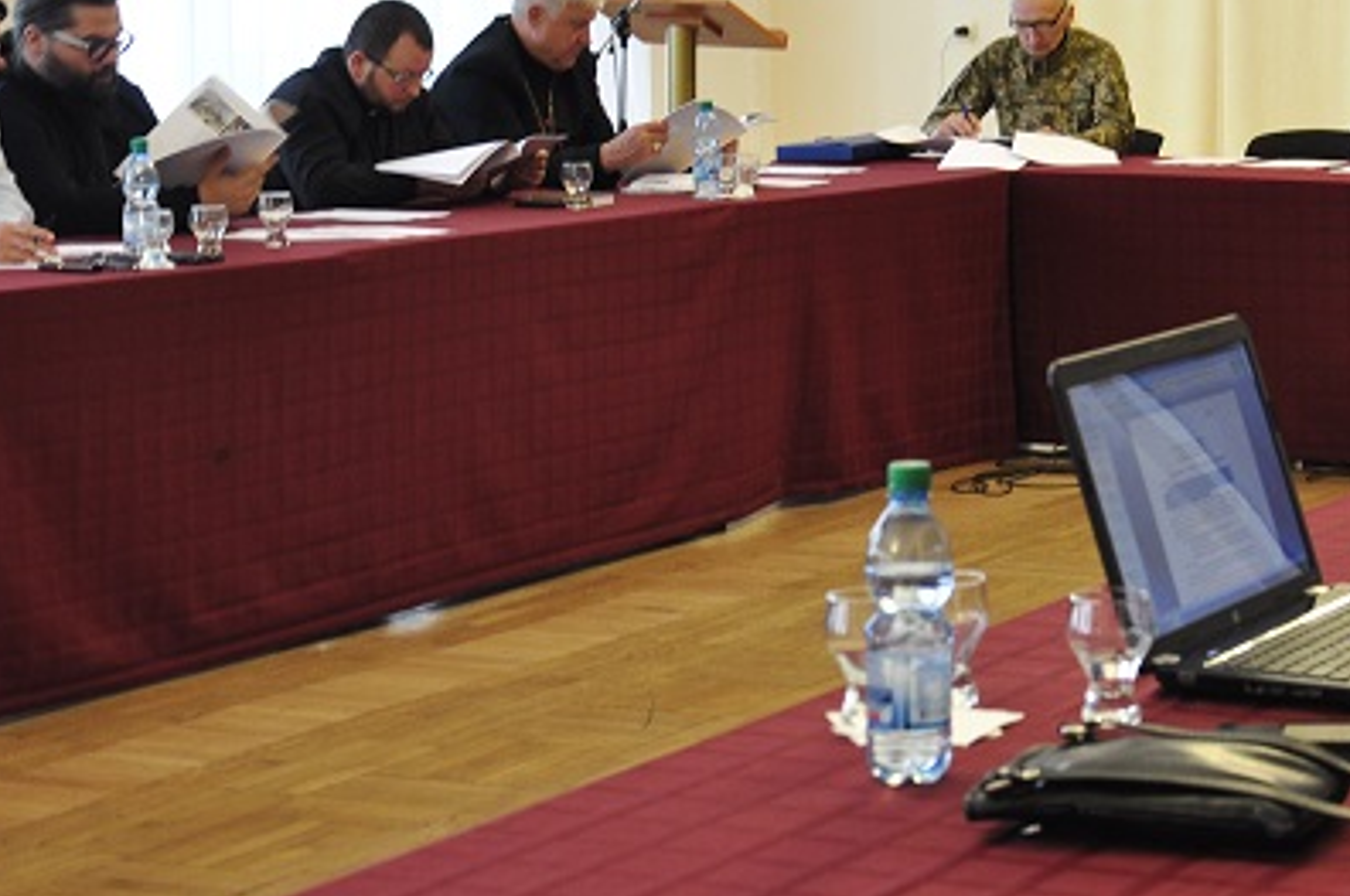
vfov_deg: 13.1
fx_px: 3895
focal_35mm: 104
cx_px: 1197
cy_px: 204
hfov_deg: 19.3
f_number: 5.6
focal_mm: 32
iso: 400
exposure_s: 1/6
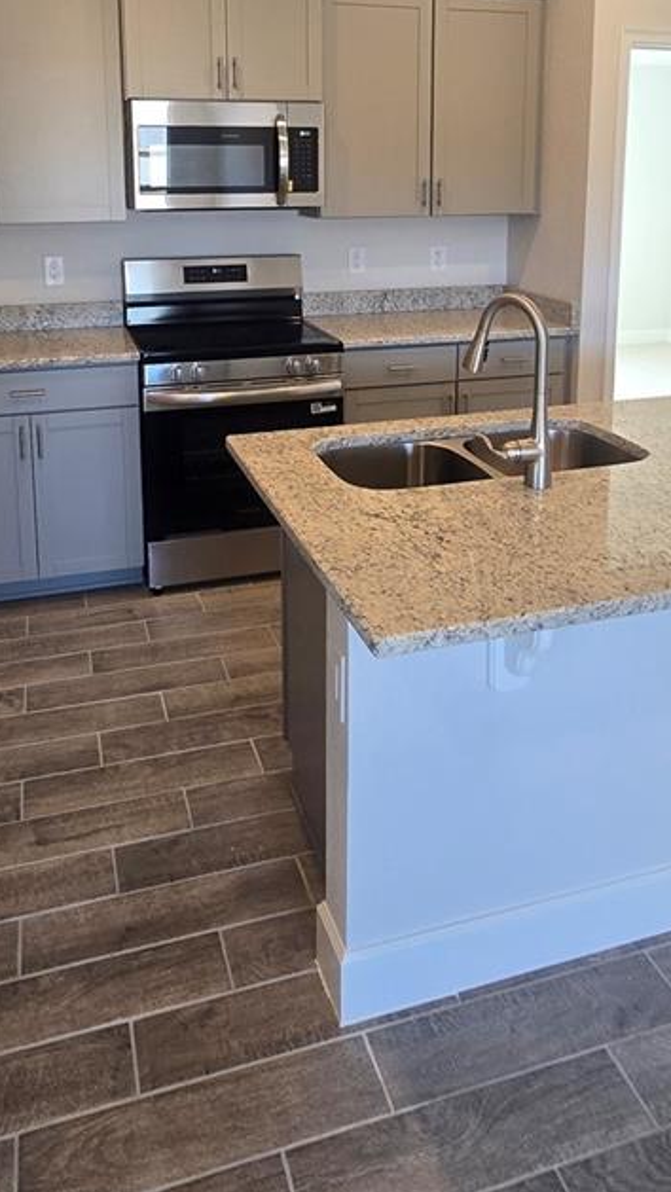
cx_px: 356
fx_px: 854
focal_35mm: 27
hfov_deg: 42.9
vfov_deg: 66.0
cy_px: 313
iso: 125
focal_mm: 2.2
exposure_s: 1/60
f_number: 2.2
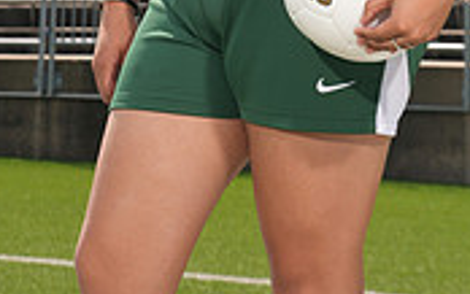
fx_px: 2358
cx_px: 262
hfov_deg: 11.4
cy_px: -305
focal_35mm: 184
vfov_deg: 6.9
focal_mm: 70
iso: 125
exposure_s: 1/200
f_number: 9
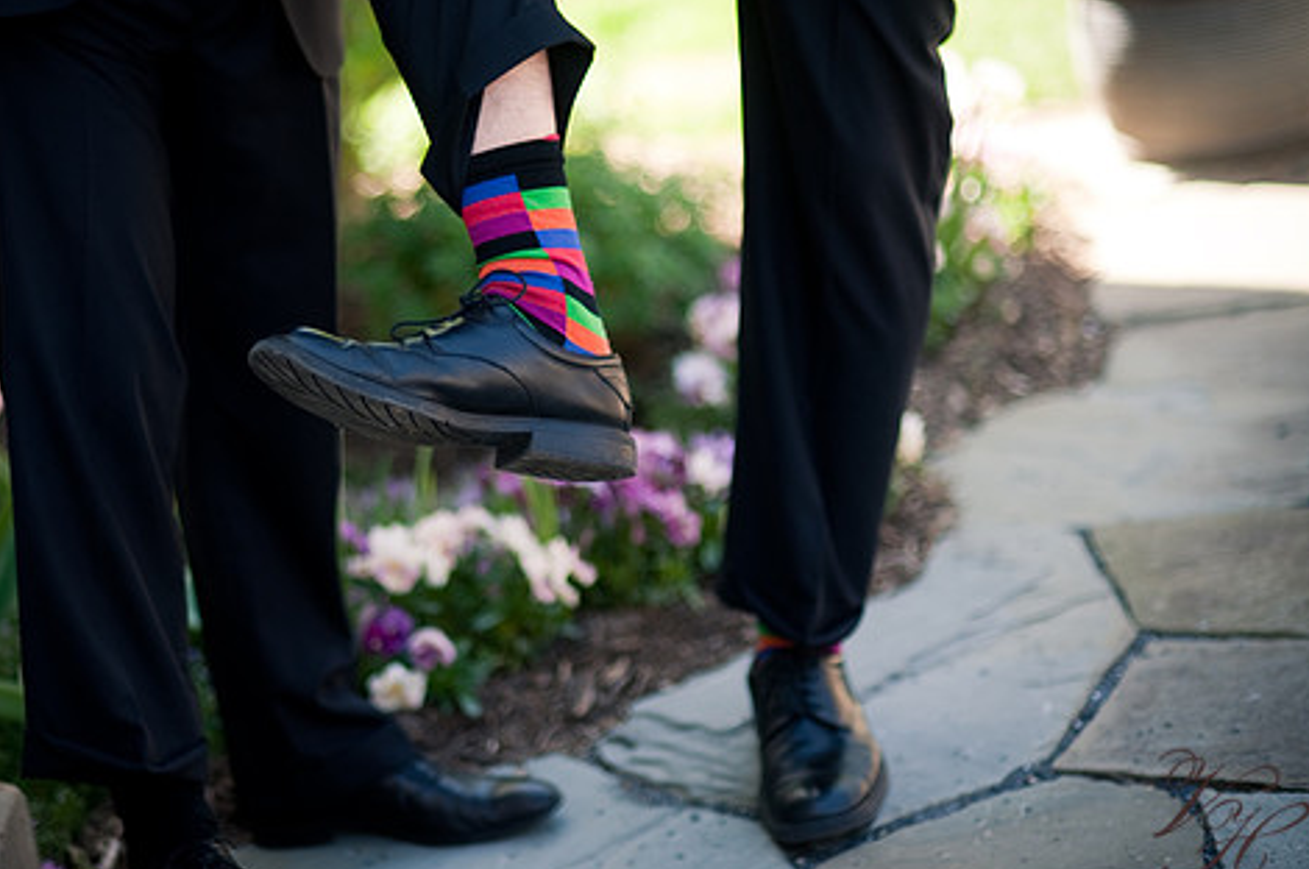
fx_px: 3813
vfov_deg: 13.0
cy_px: 398
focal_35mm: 105
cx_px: 532
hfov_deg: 19.5
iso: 200
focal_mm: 85
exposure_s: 1/1250
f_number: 1.8
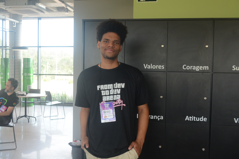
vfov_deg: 31.9
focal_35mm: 42
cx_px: 120
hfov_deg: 46.4
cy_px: 80
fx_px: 279
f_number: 6.3
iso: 1000
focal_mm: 28
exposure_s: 1/160
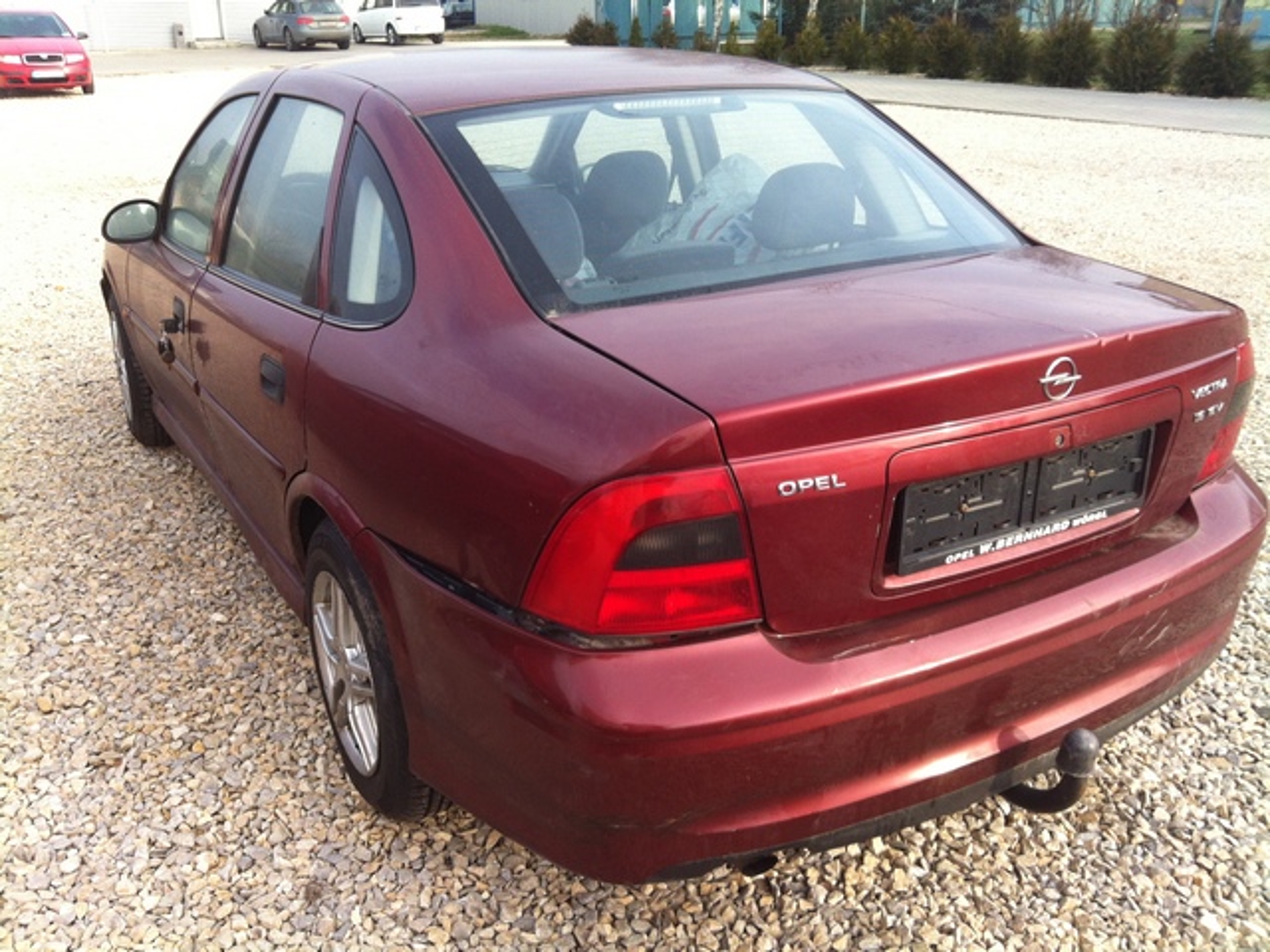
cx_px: 635
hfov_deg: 52.6
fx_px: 1284
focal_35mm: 35
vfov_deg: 40.7
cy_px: 476
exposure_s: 1/190
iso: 80
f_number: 2.8
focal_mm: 3.85
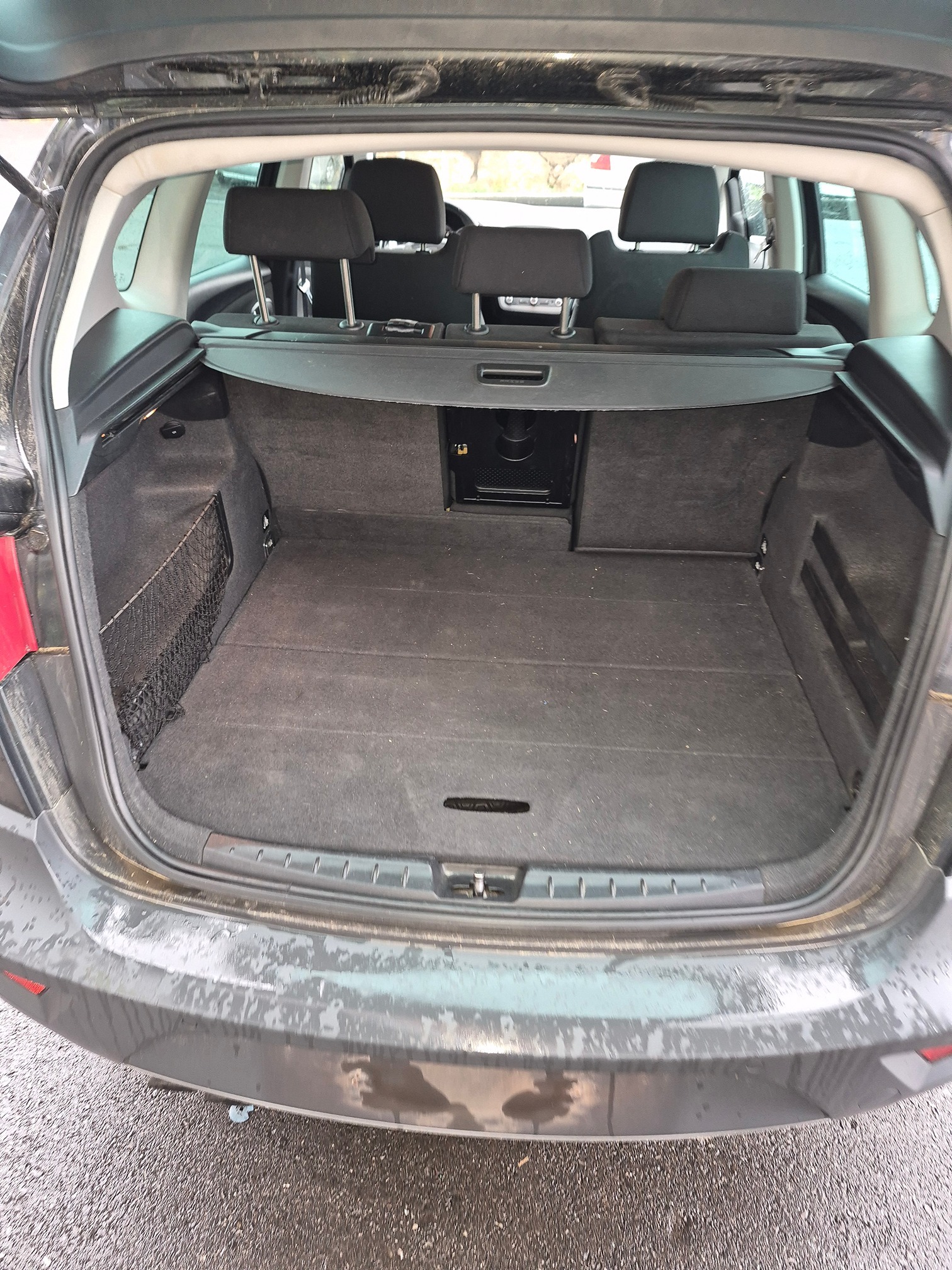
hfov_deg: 58.9
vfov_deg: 73.9
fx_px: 843
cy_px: 635
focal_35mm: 23
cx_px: 476
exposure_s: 1/25
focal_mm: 5.4
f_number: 1.8
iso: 160
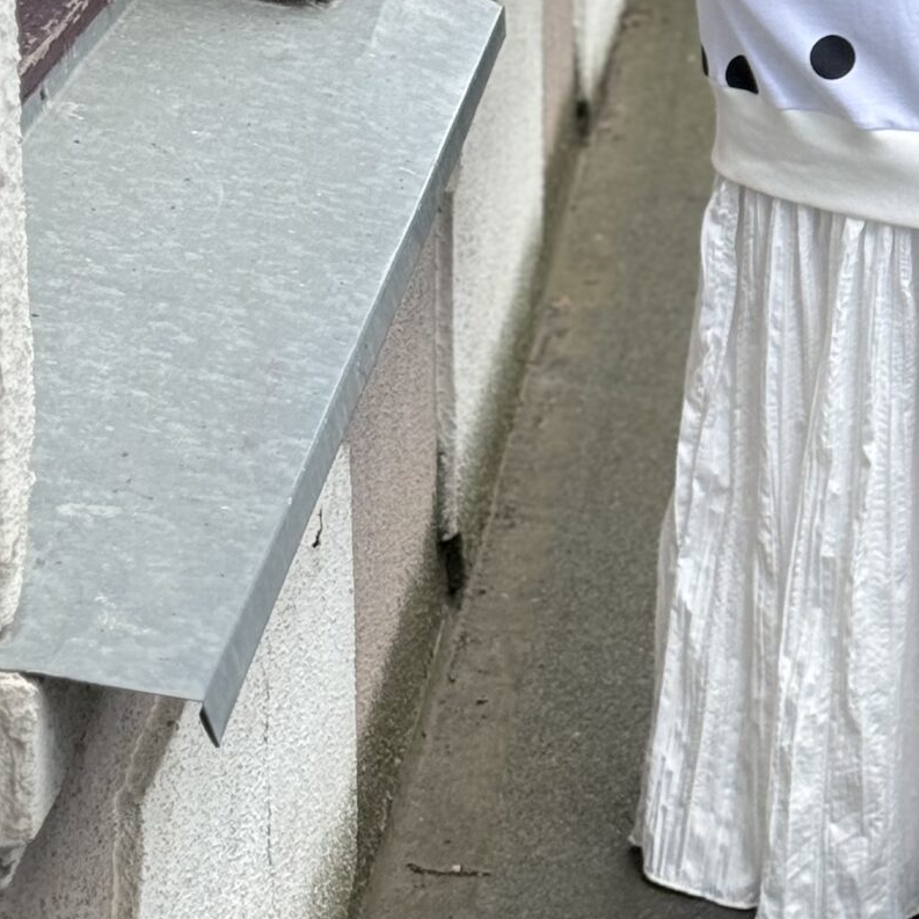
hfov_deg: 12.5
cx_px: 1043
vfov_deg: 12.6
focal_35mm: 137
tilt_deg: -11.6
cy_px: -43
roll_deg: -1.3
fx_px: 4115
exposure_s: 1/1285
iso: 64
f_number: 1.78
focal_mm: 6.76
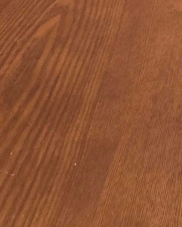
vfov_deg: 18.2
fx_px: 411
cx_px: 237
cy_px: -243
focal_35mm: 61
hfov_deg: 22.4
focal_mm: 2.2
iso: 80
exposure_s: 1/60
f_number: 2.2
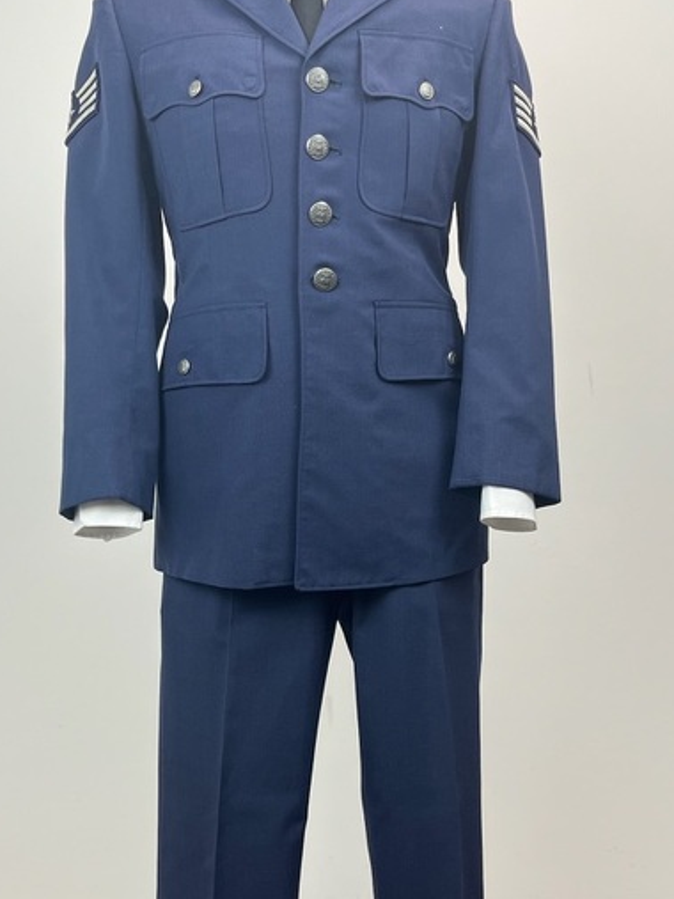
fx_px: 1065
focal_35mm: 41
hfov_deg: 35.1
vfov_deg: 45.6
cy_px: 530
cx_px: 321
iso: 40
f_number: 1.6
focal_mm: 5.1
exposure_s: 1/140
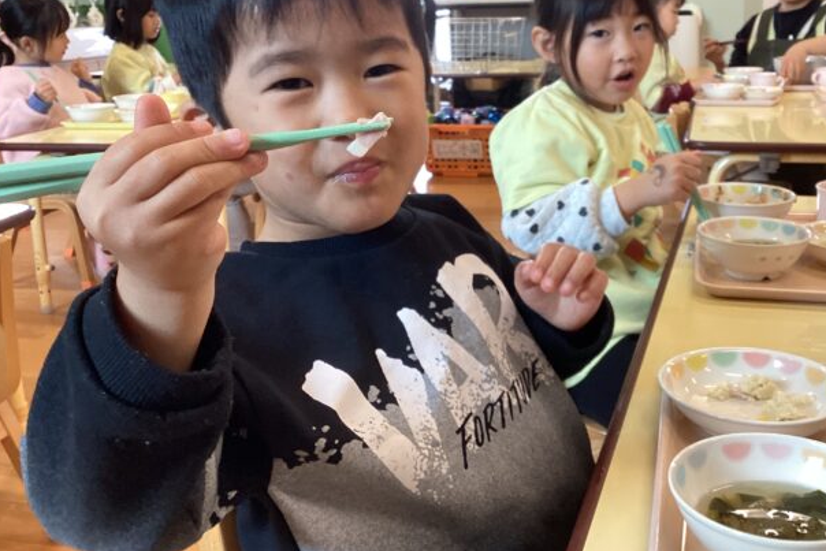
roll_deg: +1.8
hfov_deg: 47.0
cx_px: 510
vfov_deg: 32.4
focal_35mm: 41
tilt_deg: -12.4
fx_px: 941
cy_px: 183
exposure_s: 1/60
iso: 100
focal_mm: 3.3
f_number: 2.4
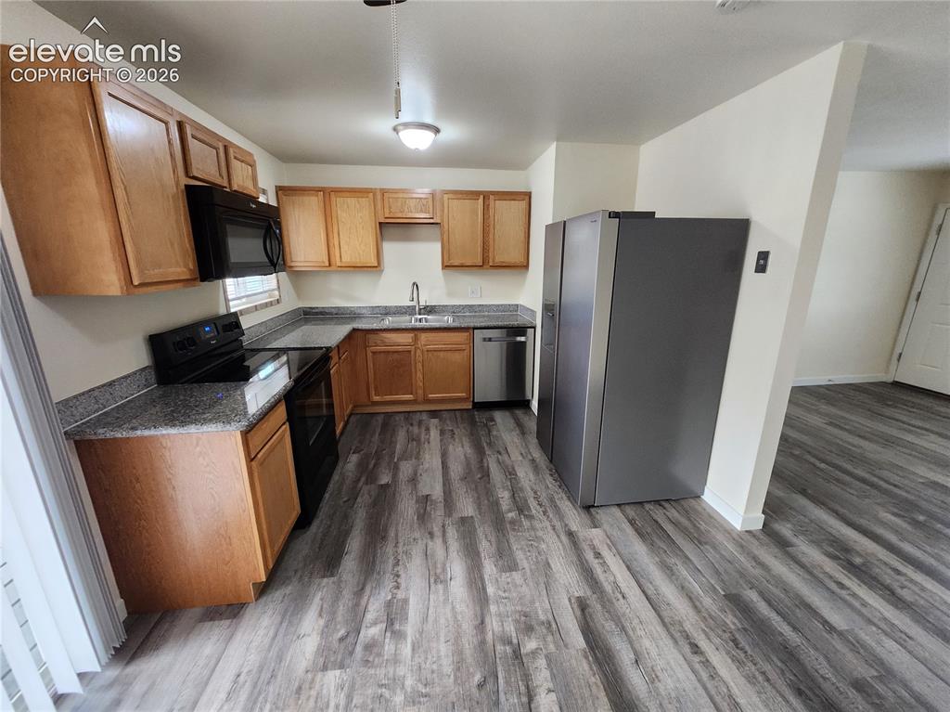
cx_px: 475
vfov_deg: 89.9
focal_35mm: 13
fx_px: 357
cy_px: 356
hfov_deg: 106.2
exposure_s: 1/60
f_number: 2.2
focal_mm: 1.74
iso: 400
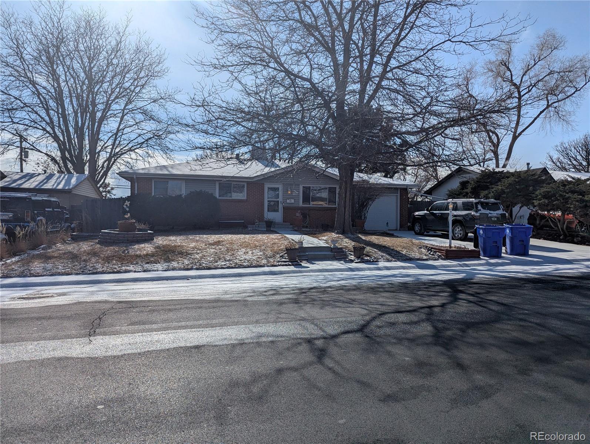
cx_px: 295
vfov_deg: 56.9
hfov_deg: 71.5
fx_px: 410
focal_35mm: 24
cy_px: 222
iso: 44
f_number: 1.85
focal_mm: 6.81
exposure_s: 1/7092
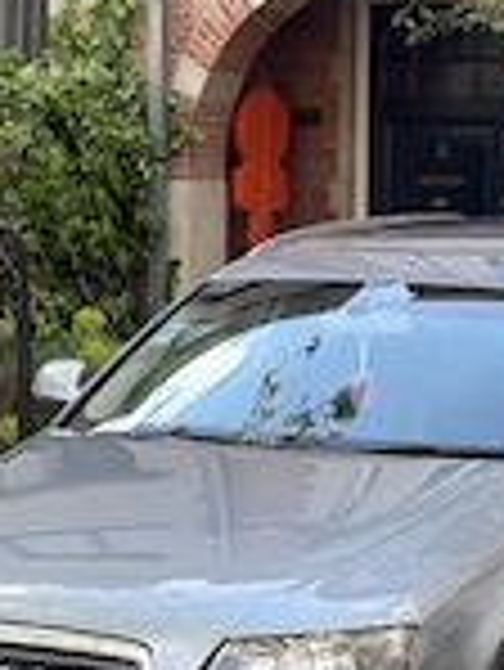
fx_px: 2501
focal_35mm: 129
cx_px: 378
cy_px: 652
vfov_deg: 15.0
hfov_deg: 11.5
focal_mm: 6.76
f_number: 1.78
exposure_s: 1/1353
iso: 80
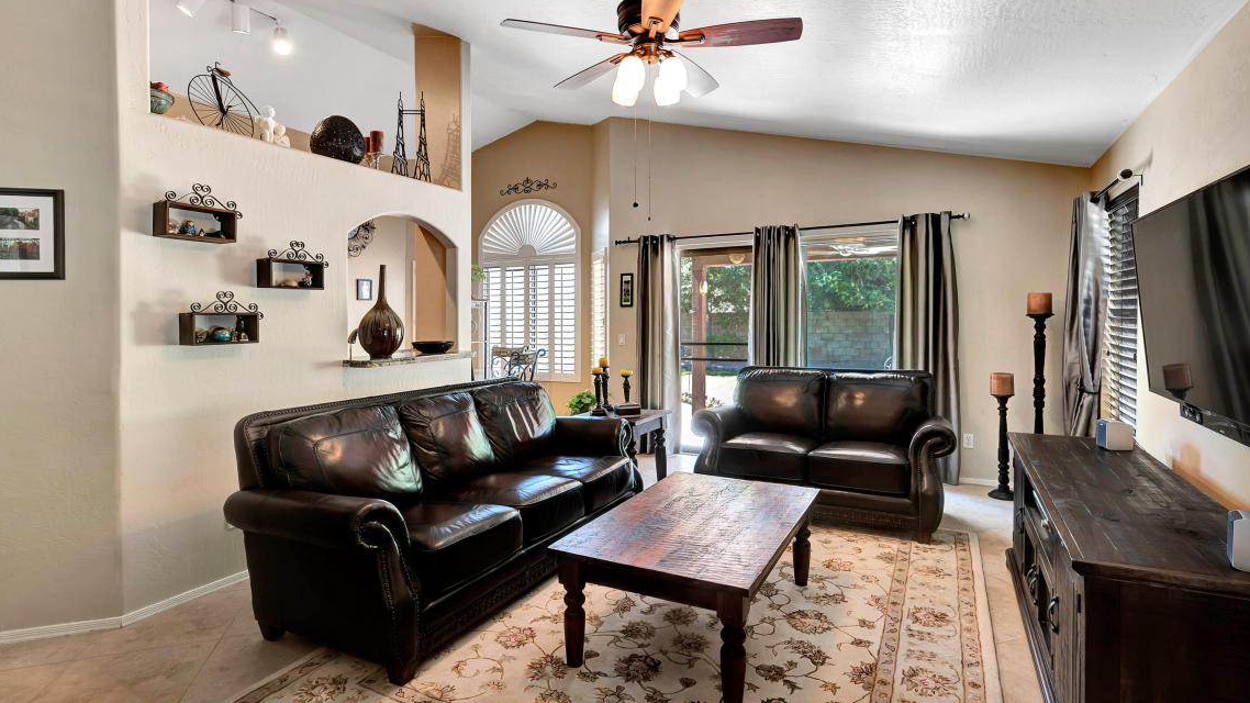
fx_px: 597
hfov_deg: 92.7
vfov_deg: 61.0
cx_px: 627
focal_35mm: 18
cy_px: 343
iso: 320
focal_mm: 17
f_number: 7.1
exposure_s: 1/20
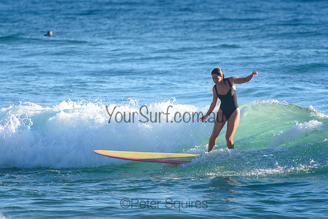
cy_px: 110
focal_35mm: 600
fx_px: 5468
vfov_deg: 2.3
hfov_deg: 3.4
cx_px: 164
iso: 640
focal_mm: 400
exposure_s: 1/2500
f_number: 5.6
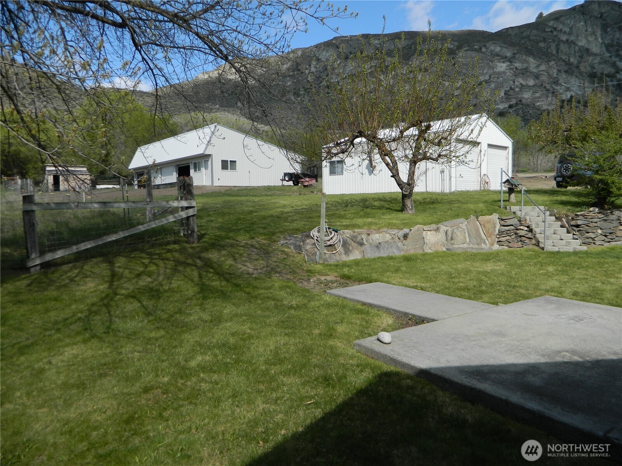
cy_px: 233
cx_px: 311
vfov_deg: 54.9
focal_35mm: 25
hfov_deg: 69.4
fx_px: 449
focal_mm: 4.5
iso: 80
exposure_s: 1/160
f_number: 8.7
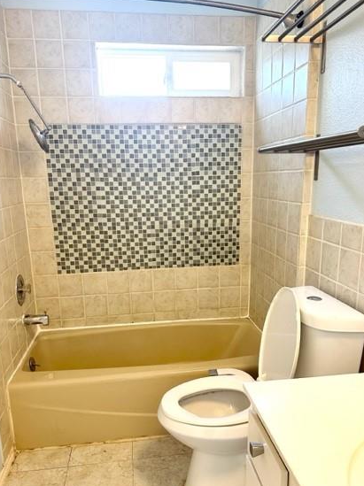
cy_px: 272
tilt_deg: -14.3
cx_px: 186
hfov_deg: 49.7
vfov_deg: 63.3
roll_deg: +1.5
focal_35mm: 28
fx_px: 393
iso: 200
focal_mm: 6.86
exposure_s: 1/60
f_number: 1.78
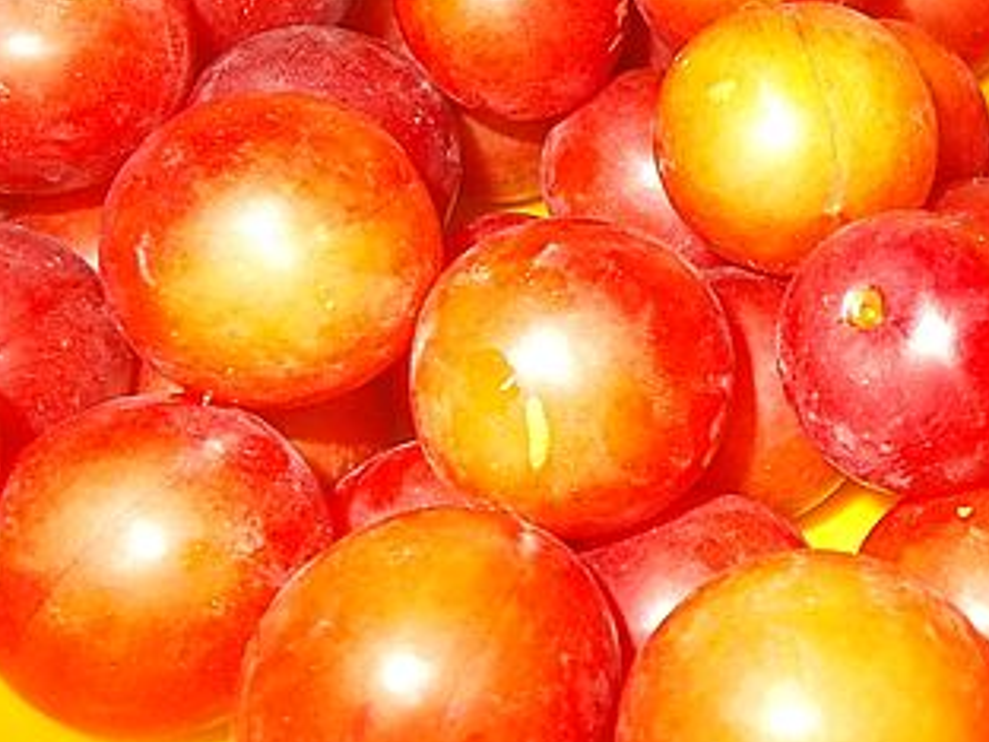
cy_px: 289
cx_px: 859
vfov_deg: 29.0
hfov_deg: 36.2
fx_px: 1429
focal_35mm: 50
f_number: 3.2
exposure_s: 1/25
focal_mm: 4.6
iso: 200
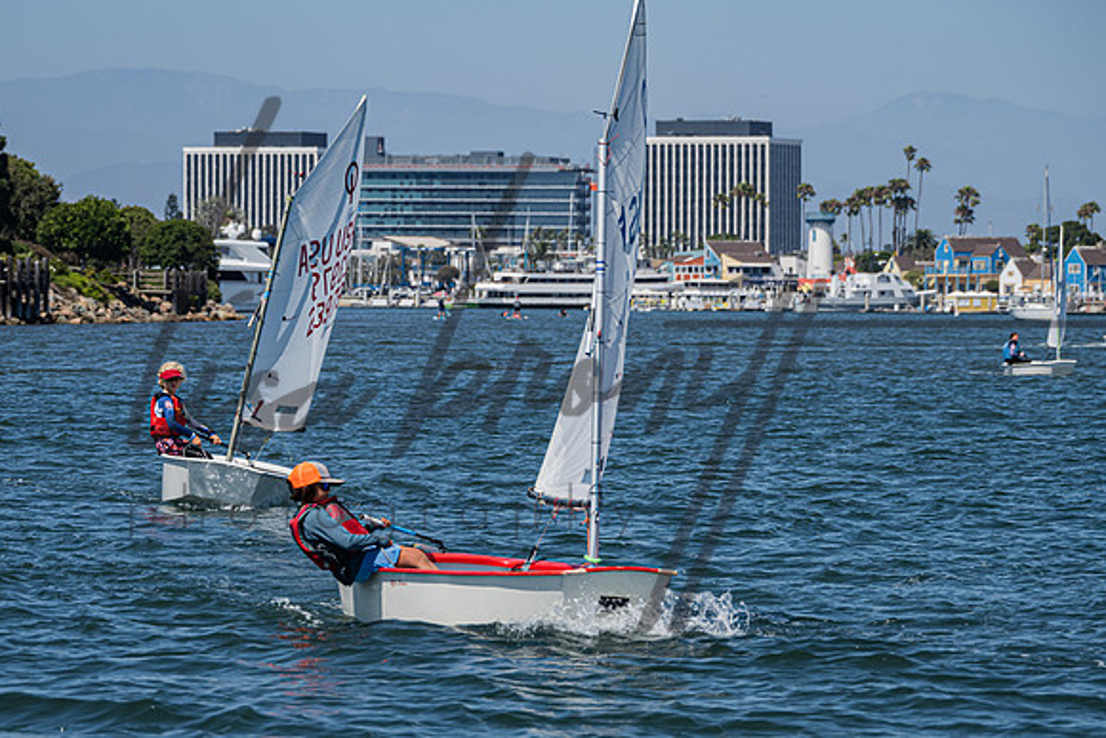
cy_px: 489
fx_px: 6076
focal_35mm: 198
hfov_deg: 10.4
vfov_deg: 6.9
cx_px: 499
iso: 250
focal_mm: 145
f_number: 7.1
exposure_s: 1/1000
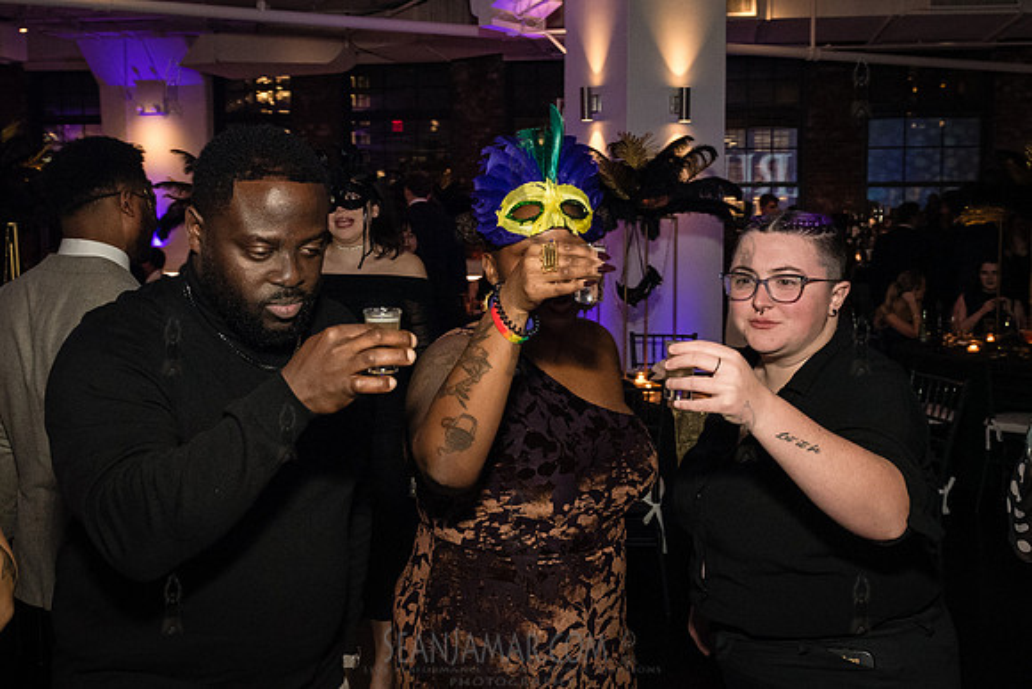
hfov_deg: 48.5
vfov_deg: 33.5
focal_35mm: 40
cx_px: 532
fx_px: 1145
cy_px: 336
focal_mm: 24
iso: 5000
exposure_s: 1/160
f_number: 4.5
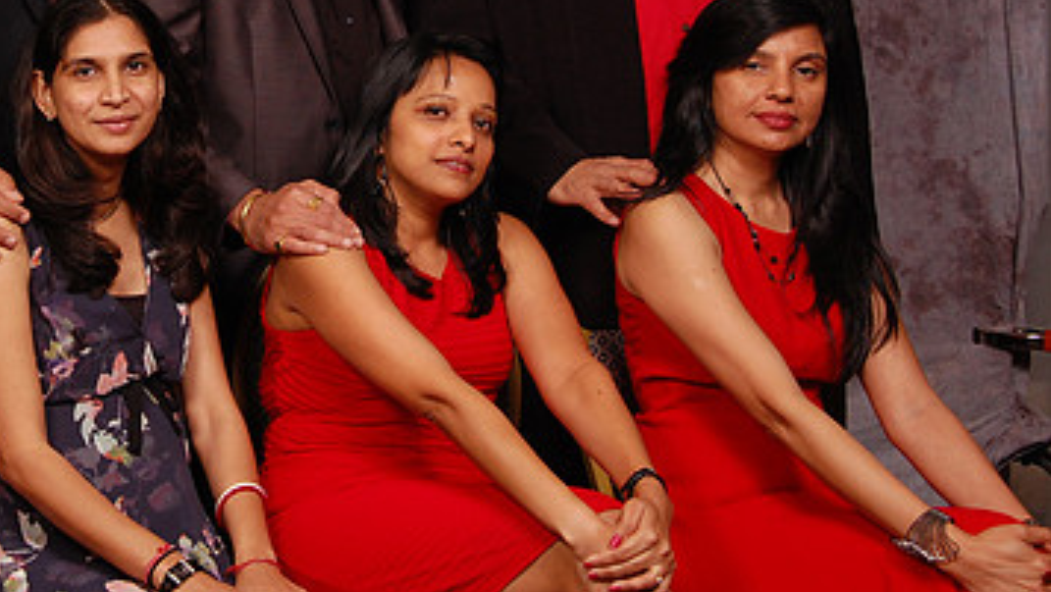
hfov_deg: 21.7
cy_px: 59
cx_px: 203
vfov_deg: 12.4
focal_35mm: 97
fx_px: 2704
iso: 400
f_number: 5.6
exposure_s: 1/200
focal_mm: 38
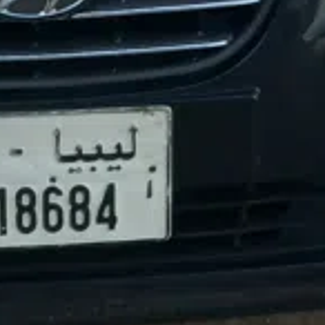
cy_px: 348
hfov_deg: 8.1
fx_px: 2284
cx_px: -24
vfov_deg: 8.1
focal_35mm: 215
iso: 80
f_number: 1.8
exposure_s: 1/50
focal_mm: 3.98
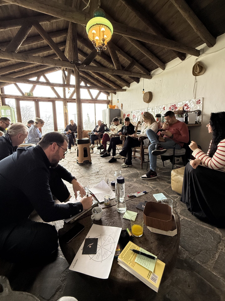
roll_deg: +0.8
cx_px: 111
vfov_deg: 98.0
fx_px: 130
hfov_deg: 81.7
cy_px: 141
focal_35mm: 15
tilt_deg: -5.6
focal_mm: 2.22
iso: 250
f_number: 2.2
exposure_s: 1/100
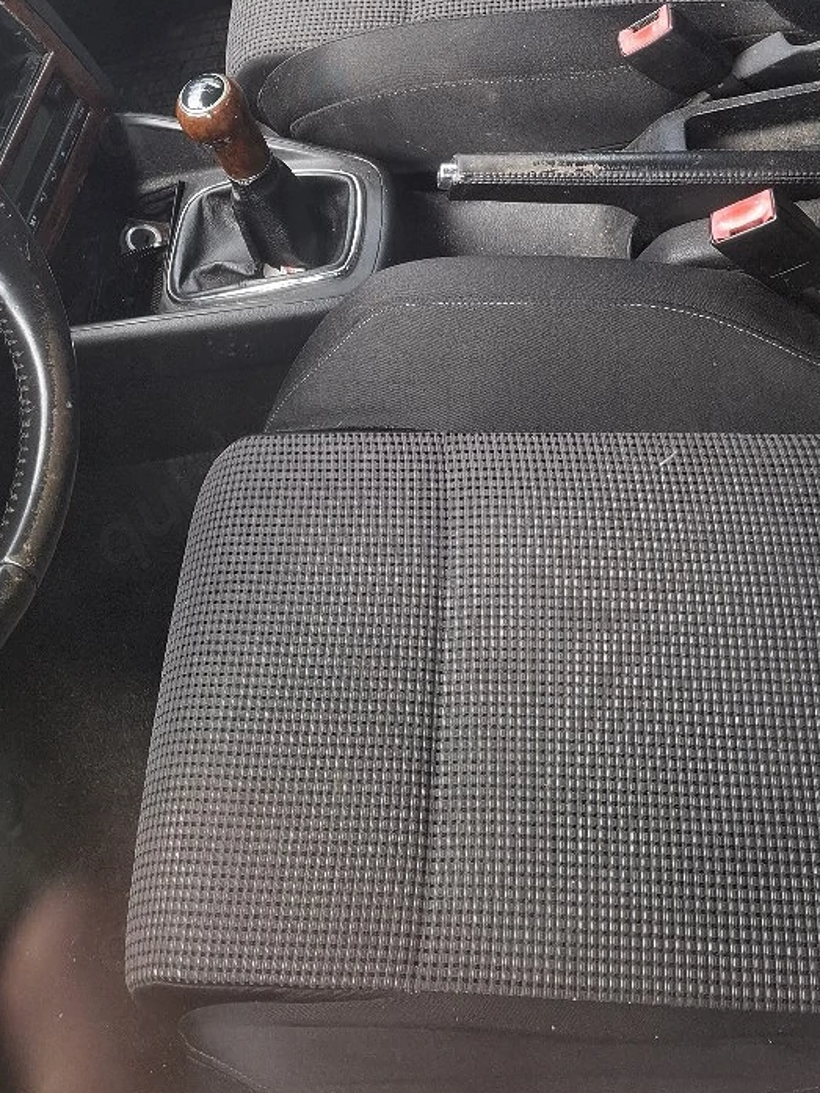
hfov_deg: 32.8
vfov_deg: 39.6
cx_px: 357
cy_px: 98
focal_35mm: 44
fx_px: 1389
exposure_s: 1/100
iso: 64
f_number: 1.8
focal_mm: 5.54
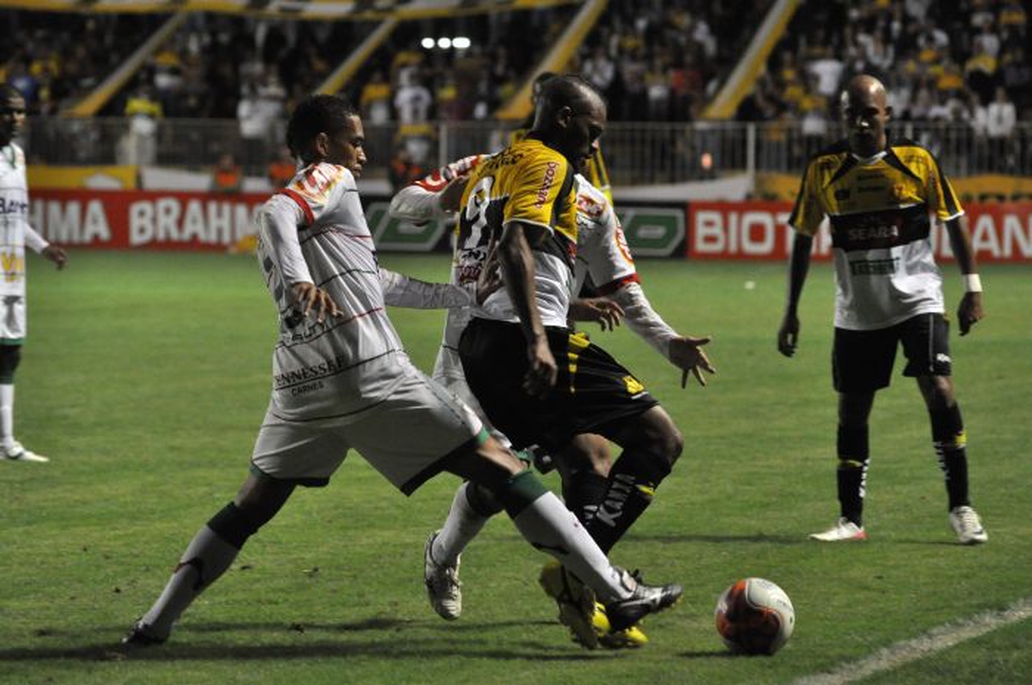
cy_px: 342
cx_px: 516
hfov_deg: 8.1
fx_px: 7301
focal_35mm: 255
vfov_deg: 5.4
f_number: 5.6
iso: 2000
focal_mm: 170
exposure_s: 1/250
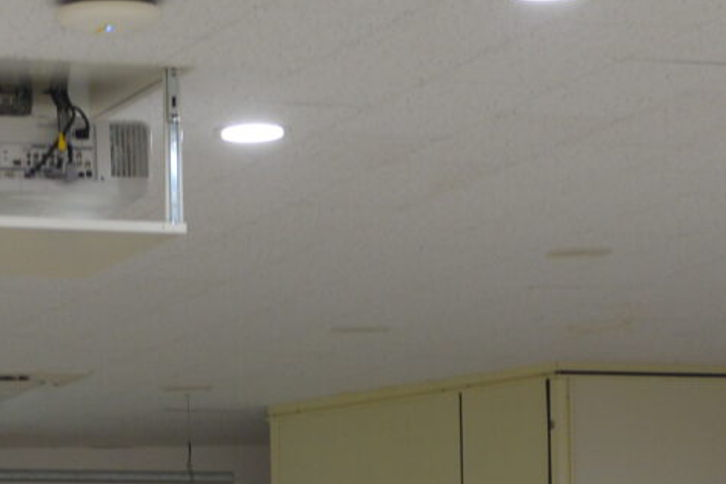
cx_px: 183
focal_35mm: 206
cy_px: 1026
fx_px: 4155
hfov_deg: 10.0
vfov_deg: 6.4
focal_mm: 38
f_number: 4
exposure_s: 1/60
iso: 560
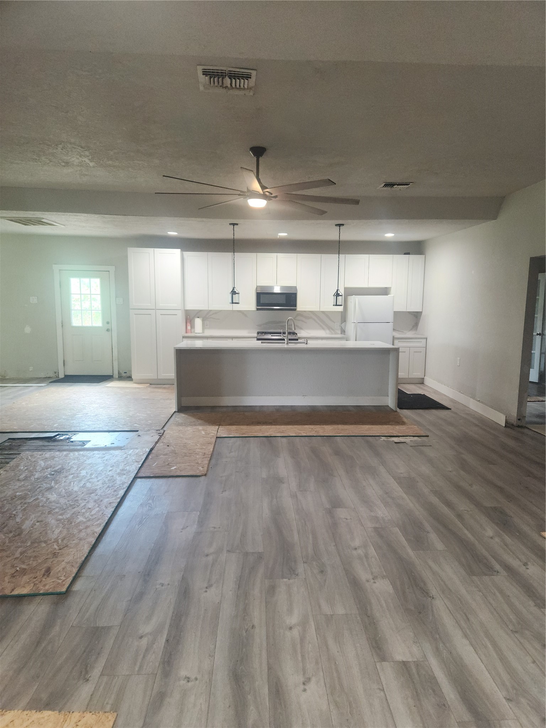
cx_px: 273
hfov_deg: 58.9
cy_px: 364
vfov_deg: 73.9
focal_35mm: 23
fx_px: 484
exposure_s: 1/60
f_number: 1.8
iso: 250
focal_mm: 5.4
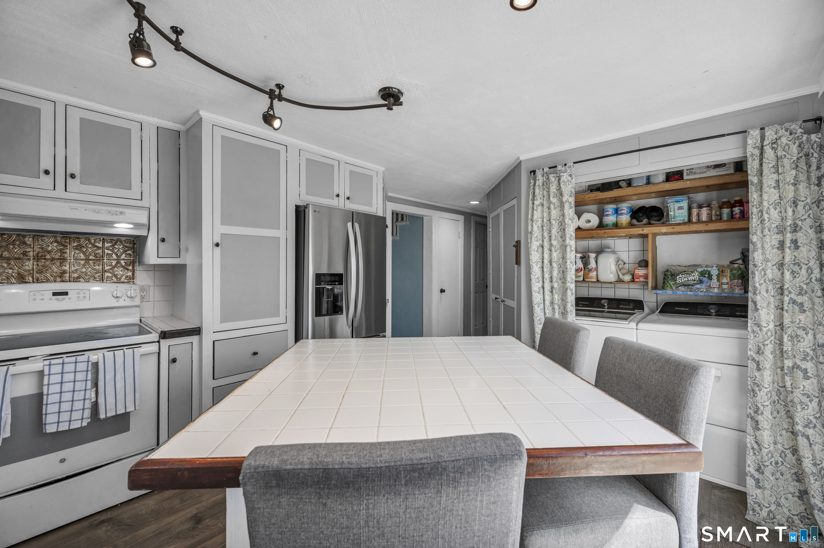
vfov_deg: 81.1
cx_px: 412
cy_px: 274
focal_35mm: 14
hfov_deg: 104.3
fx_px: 320
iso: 320
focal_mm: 14
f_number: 7.1
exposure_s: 1/125
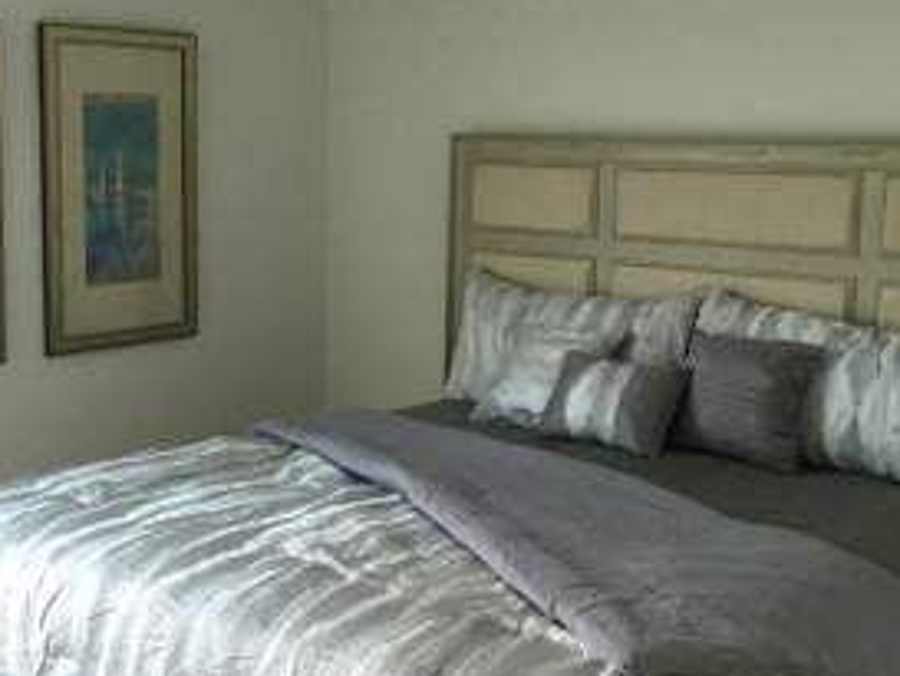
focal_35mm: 51
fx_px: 1327
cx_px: 386
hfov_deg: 37.4
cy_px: 313
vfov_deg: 28.6
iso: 64
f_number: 2.2
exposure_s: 1/30
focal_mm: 4.15
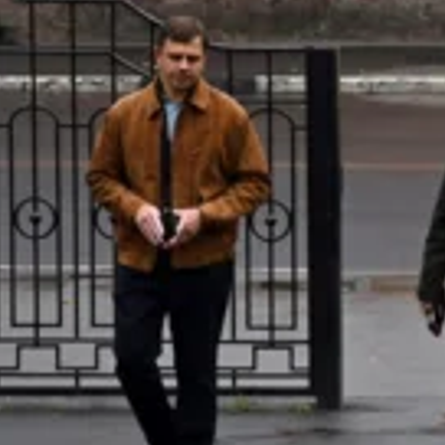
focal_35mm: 300
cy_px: 231
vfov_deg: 5.8
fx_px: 4363
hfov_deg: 5.8
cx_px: 432
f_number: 5.3
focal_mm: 80
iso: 160
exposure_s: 1/250
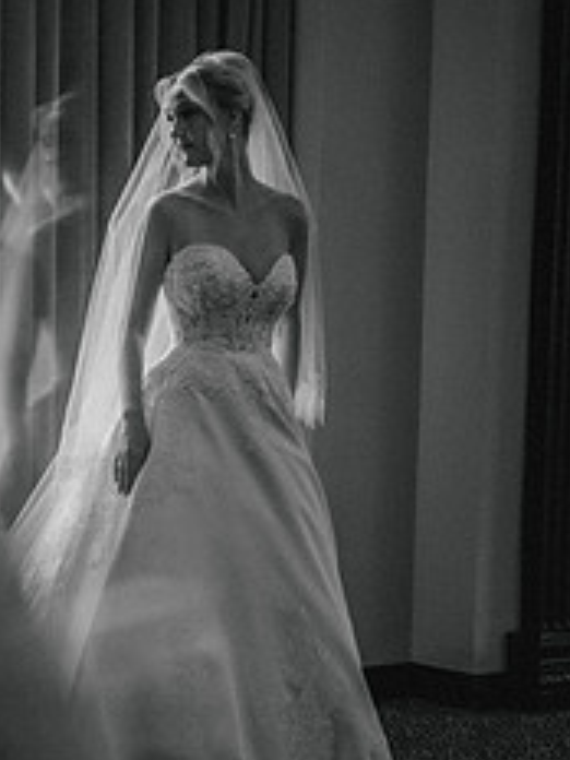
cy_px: 591
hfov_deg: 12.2
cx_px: 26
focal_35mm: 120
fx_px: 2635
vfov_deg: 16.3
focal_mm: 50
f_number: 2
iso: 64
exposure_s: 1/40
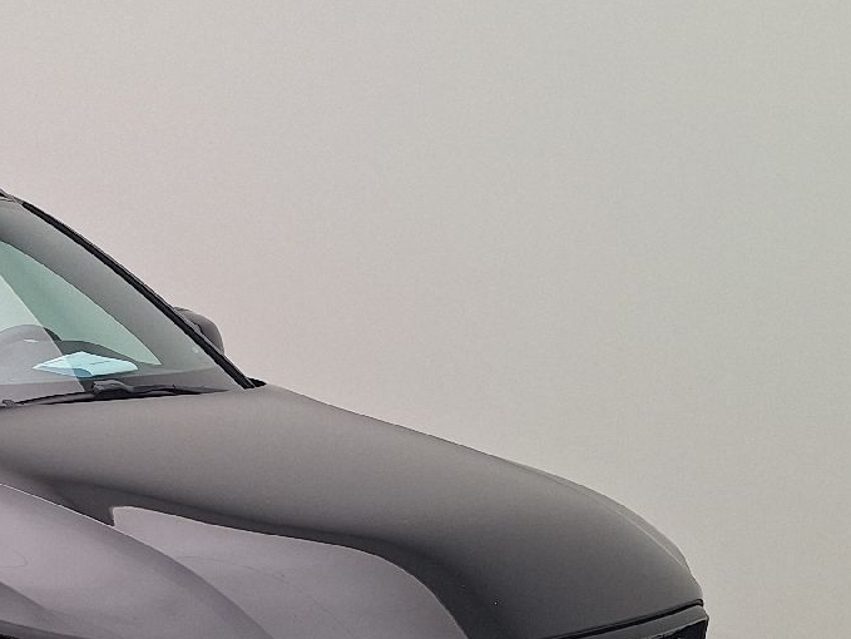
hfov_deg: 27.3
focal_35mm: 65
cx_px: -86
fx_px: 1599
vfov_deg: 22.3
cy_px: 525
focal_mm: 5.54
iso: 40
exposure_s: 1/161
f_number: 1.8
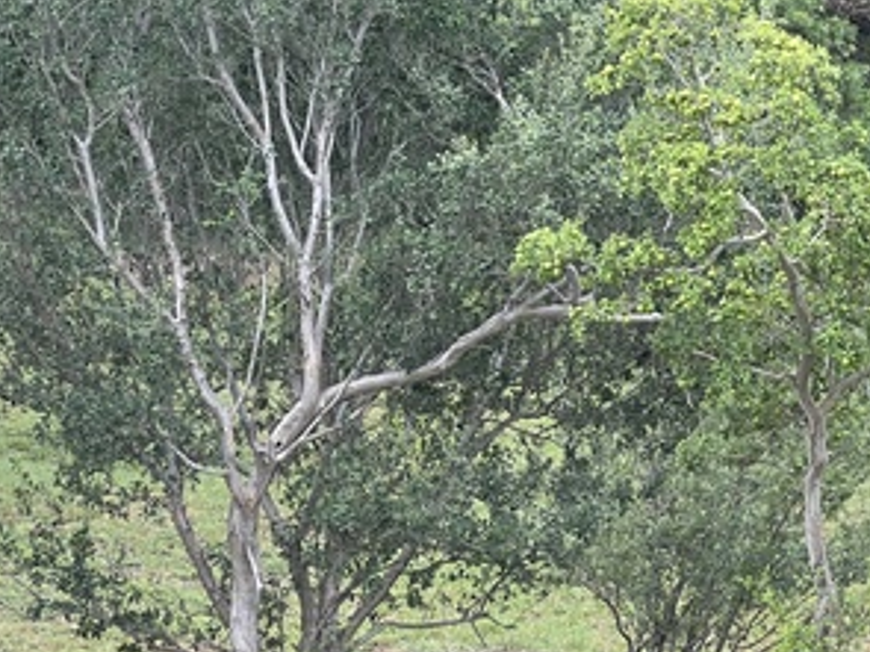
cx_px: 693
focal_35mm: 167
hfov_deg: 11.8
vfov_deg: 8.9
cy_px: 171
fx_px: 4195
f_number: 2.8
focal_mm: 9
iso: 32
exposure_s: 1/108
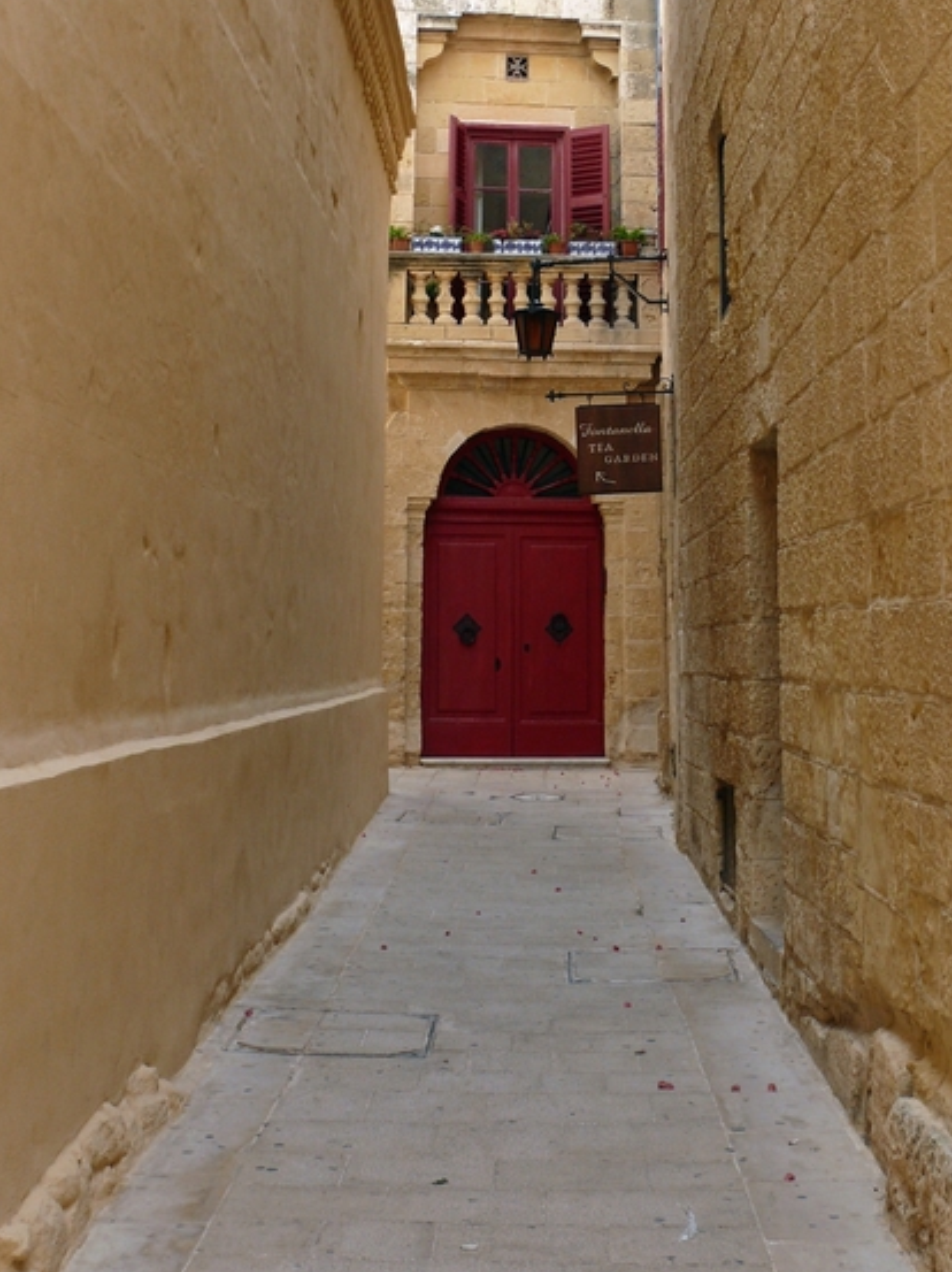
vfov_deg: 49.0
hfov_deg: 37.7
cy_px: 630
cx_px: 506
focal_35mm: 38
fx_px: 1395
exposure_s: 1/125
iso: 100
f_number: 4
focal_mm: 7.4
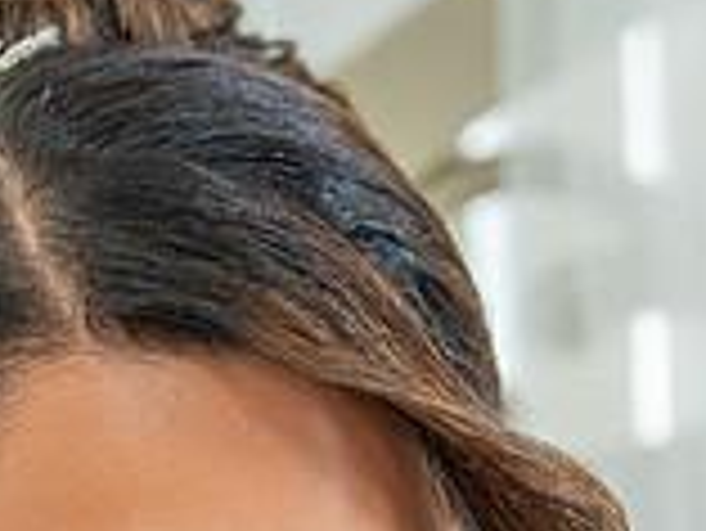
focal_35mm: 249
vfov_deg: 5.9
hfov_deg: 7.9
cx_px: 220
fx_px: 5082
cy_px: 803
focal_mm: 70
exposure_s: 1/125
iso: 640
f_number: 3.5
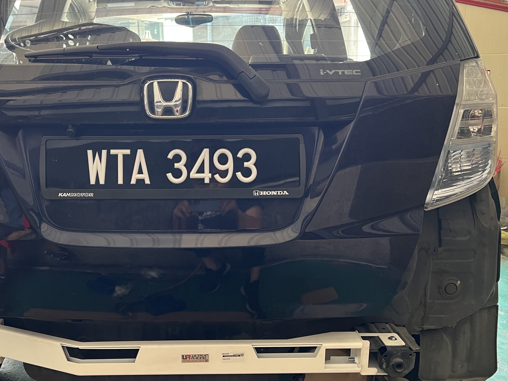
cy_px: 185
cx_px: 183
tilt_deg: -14.0
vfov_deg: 38.7
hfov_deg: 49.5
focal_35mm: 37
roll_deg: +2.2
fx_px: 543
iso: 200
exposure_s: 1/60
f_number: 1.5
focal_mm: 5.7
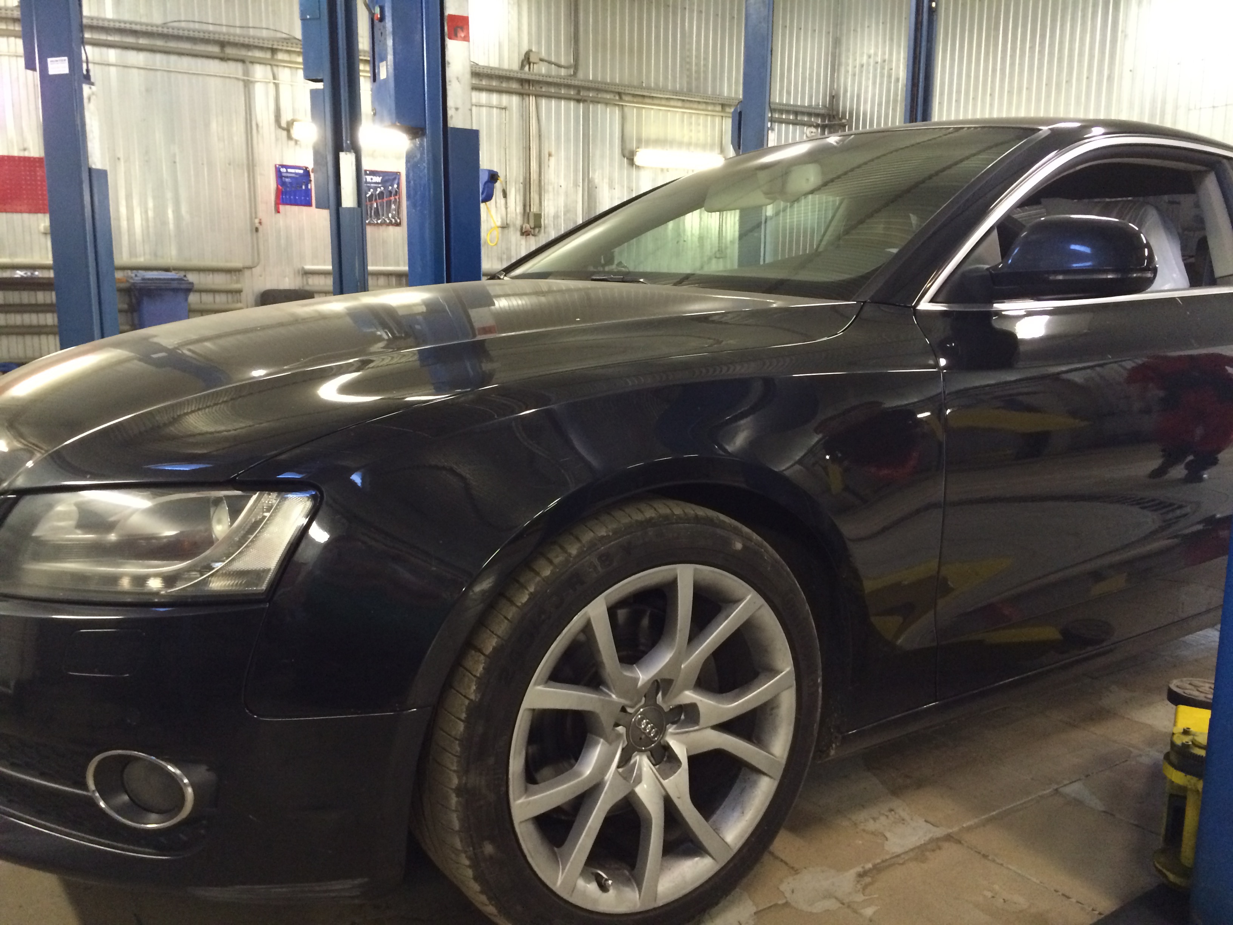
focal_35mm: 29
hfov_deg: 61.7
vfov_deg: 48.2
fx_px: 1033
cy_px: 462
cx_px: 616
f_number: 2.2
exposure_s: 1/25
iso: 250
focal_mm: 4.15
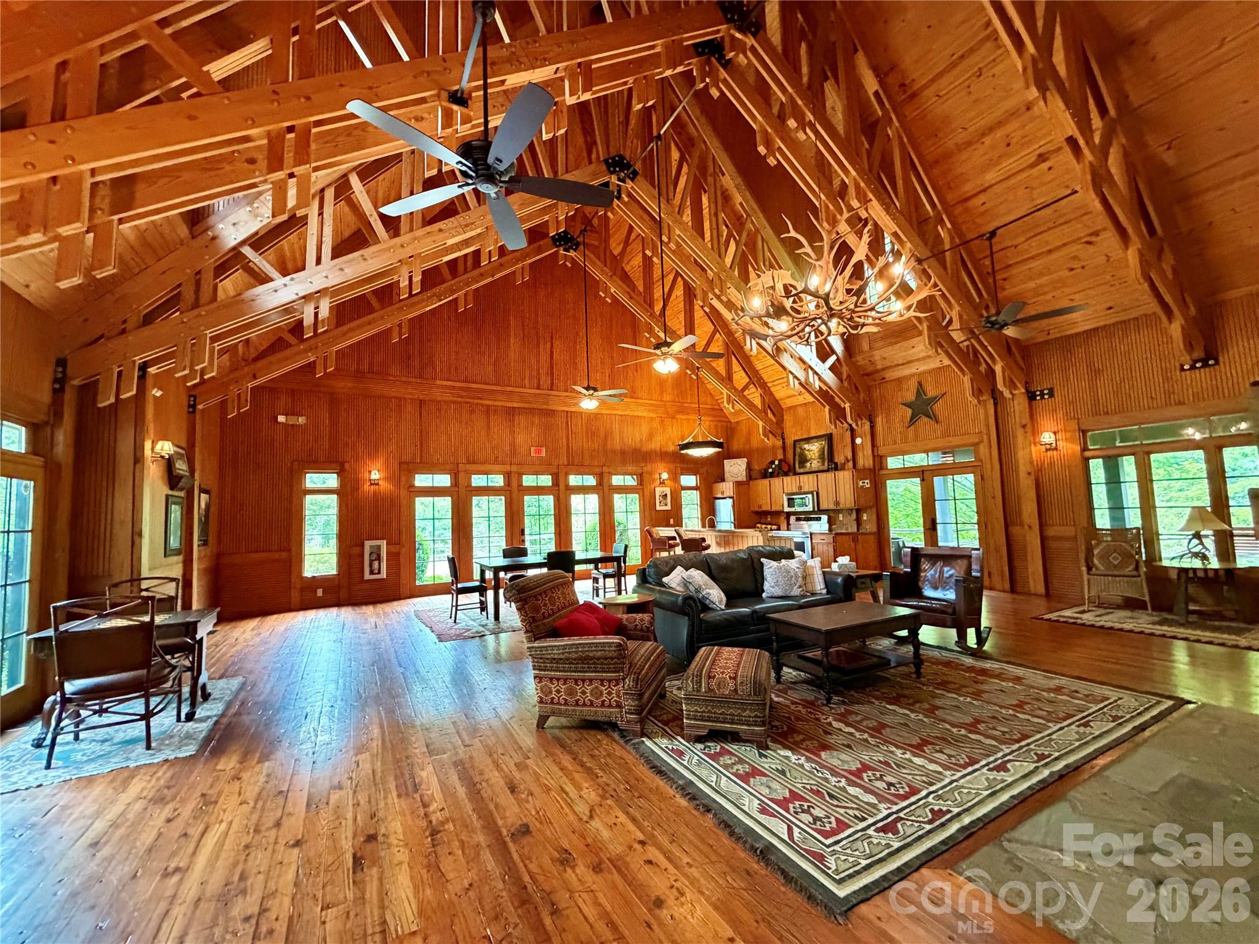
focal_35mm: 14
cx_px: 630
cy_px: 472
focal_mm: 2.22
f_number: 2.2
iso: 800
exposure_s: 1/60
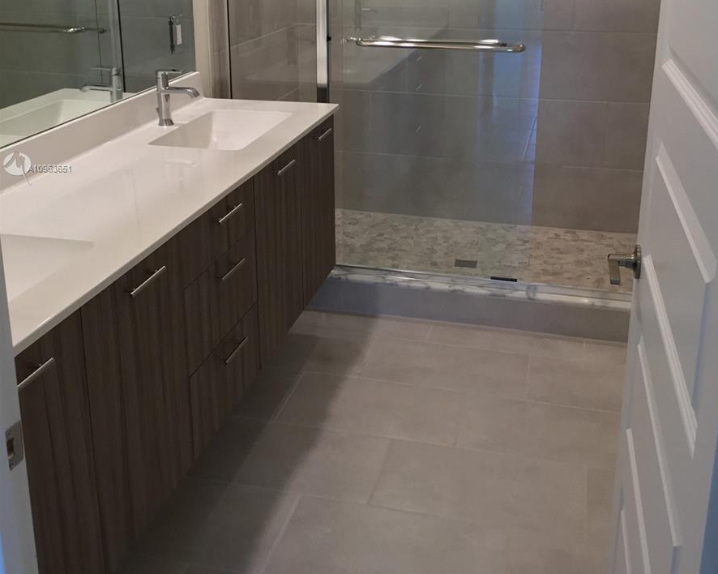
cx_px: 364
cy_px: 169
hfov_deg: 44.8
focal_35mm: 41
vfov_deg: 35.9
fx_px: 871
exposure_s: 1/30
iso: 64
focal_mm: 3.3
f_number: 2.4
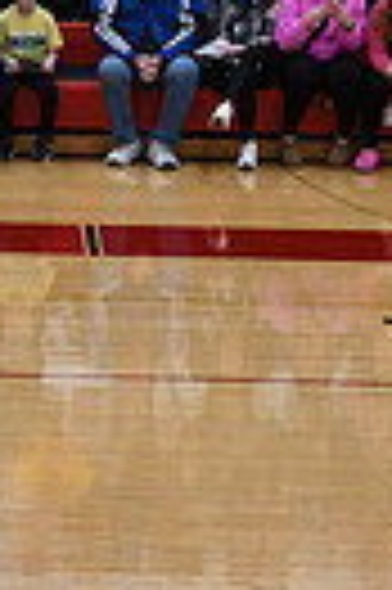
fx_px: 5076
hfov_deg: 4.2
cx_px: -870
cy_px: 277
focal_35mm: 310
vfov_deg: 6.7
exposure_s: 1/400
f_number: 4
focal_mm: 70
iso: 4000
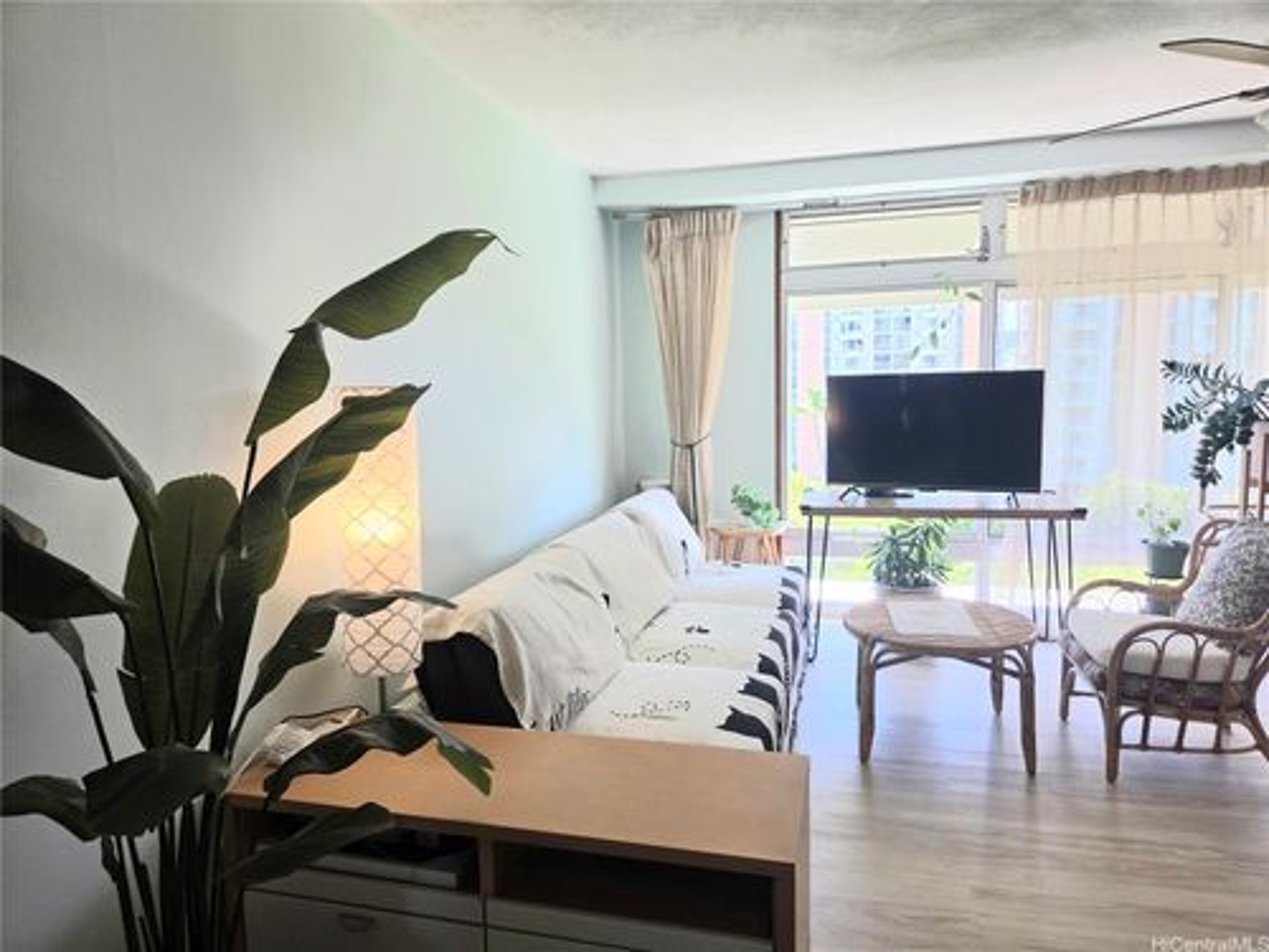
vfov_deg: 58.9
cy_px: 476
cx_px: 634
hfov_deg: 73.9
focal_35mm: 23
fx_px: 843
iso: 40
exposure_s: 1/120
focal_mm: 5.4
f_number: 1.8
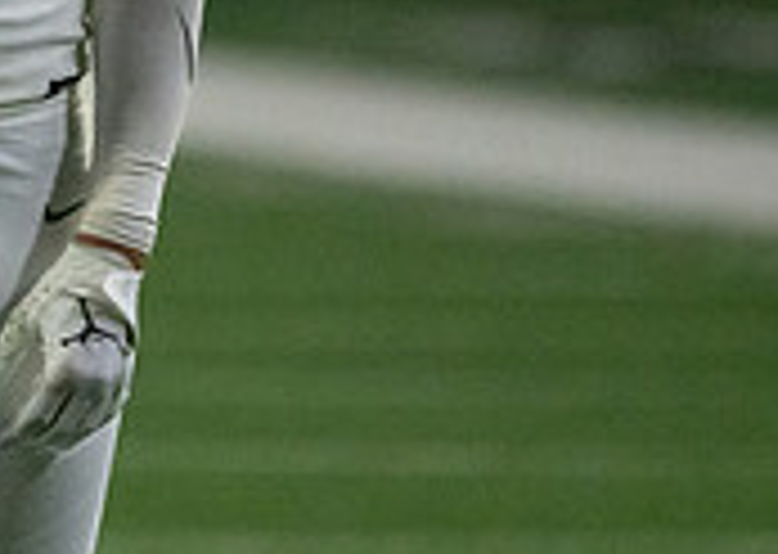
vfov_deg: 1.0
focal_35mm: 1395
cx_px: -58
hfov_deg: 1.4
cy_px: -232
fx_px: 30776
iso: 12800
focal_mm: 400
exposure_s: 1/1250
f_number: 5.6
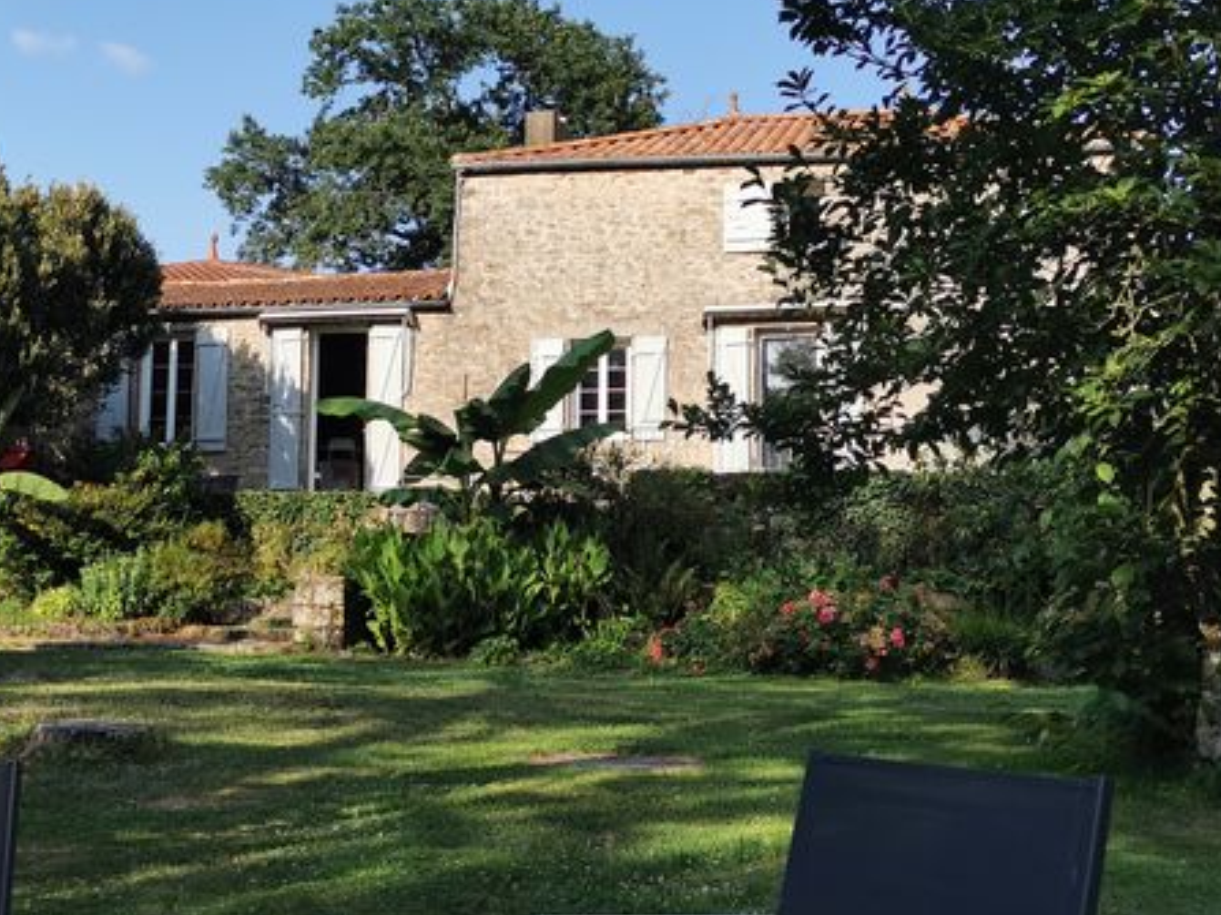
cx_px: 563
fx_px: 1798
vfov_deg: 28.5
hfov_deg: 37.5
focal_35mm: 51
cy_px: 396
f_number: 1.8
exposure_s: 1/2066
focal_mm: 5.58
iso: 50
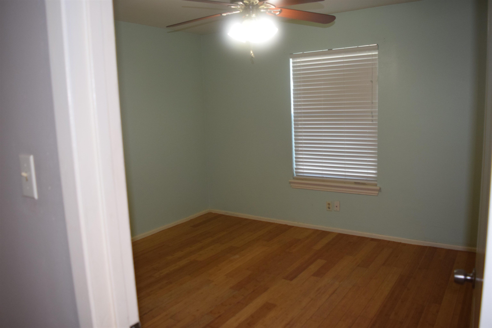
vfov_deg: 47.9
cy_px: 164
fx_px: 369
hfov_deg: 67.4
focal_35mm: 27
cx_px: 246
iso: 800
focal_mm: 18
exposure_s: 1/80
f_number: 4.5
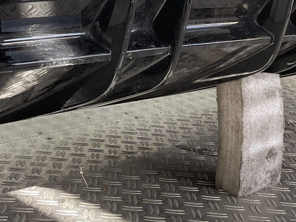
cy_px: 37
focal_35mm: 77
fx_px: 658
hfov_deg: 25.2
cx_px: 108
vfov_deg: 18.9
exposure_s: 1/120
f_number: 1.8
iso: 20
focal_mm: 3
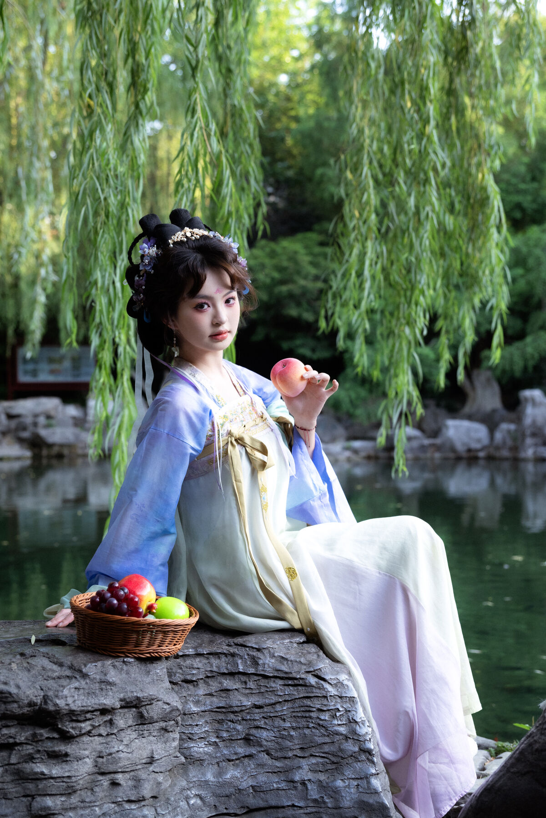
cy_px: 409
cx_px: 273
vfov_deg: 38.9
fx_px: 1159
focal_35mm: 51
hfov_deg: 26.5
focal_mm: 51
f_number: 4
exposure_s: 1/500
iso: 640
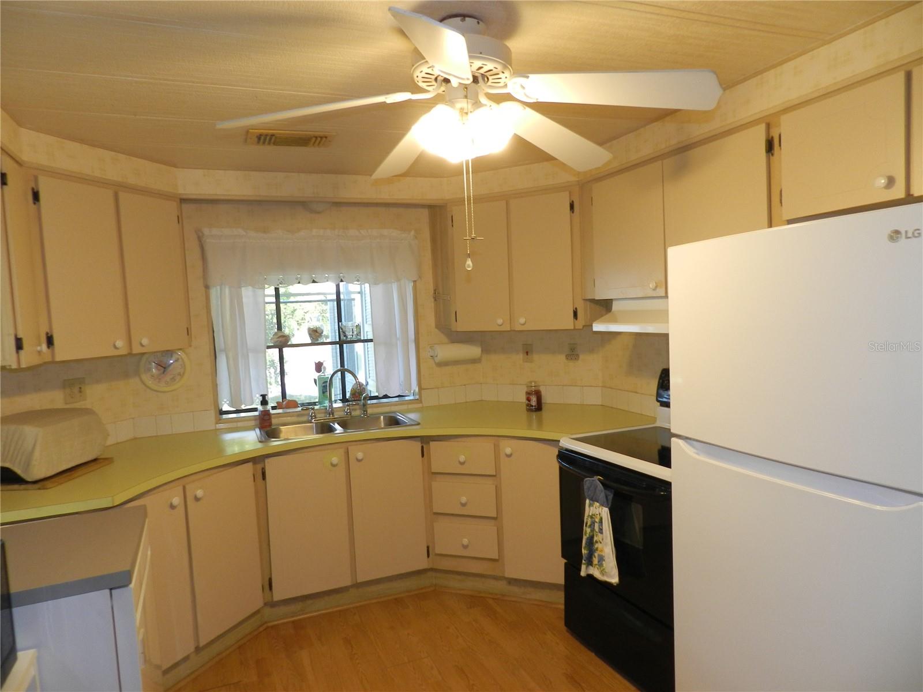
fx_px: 613
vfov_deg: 58.9
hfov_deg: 73.9
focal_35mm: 23
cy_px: 346
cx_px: 462
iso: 200
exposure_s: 1/30
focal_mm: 4
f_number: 3.4
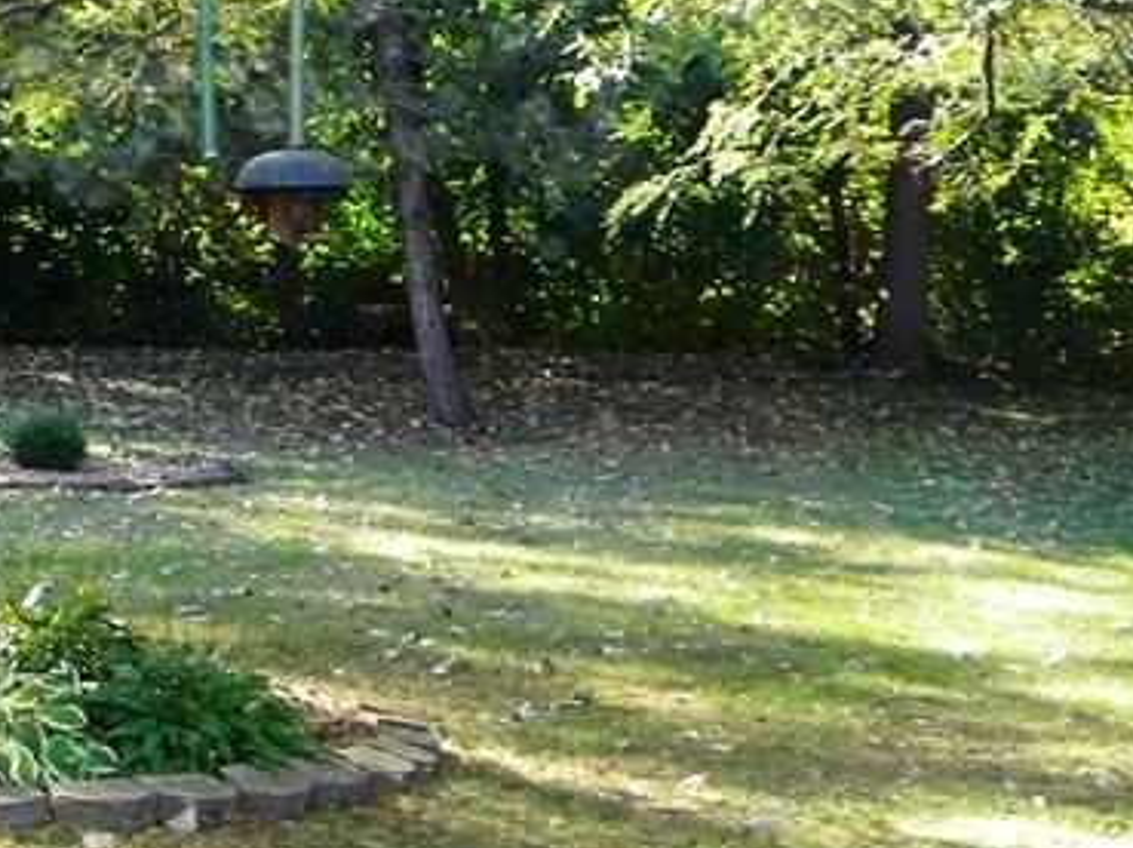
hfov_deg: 19.3
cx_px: 132
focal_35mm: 100
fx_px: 3270
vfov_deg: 14.7
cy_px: 230
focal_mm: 6.4
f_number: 3.7
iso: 105
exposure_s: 1/57.1
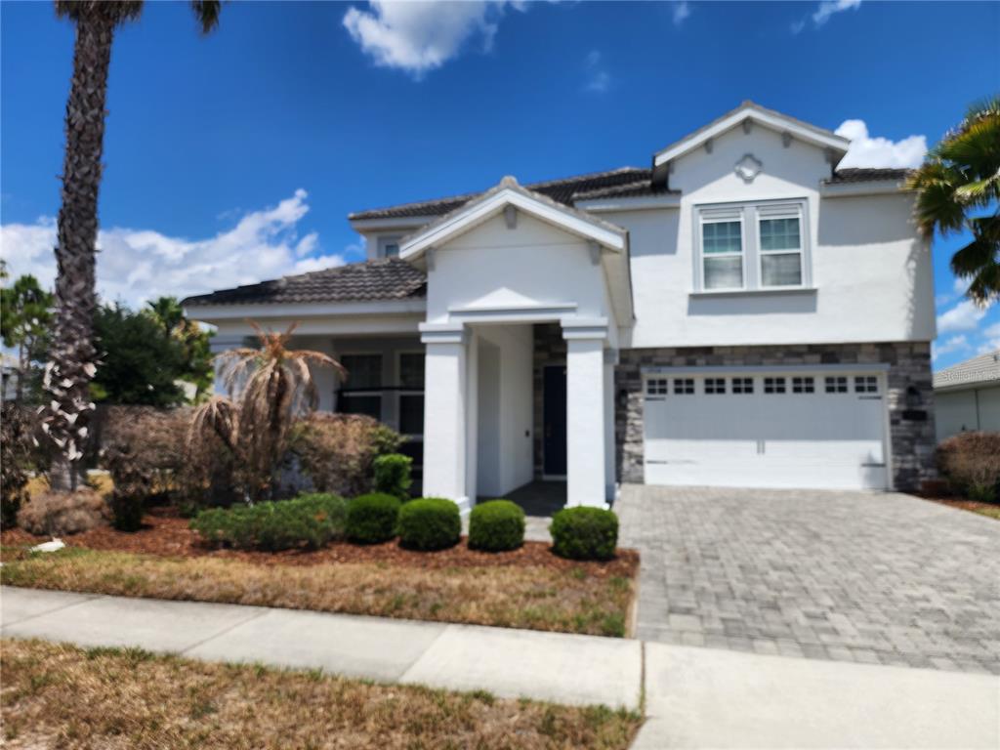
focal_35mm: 23
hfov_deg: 73.9
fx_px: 664
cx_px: 500
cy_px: 375
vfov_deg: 58.9
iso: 12
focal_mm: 6.4
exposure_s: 1/1614
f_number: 1.8
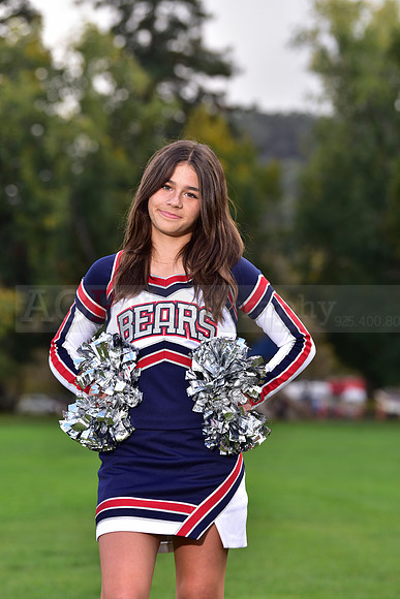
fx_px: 2165
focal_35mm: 130
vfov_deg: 15.8
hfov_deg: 10.6
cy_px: 300
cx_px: 200
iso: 200
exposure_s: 1/250
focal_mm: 130
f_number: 4.5
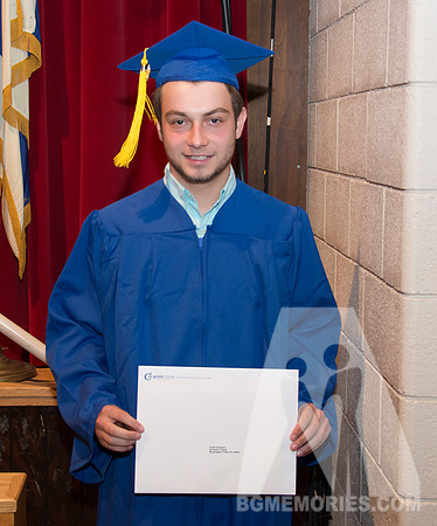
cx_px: 173
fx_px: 1076
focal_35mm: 68
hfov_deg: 22.9
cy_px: 244
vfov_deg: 27.4
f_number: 4.2
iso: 2000
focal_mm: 45
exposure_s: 1/80
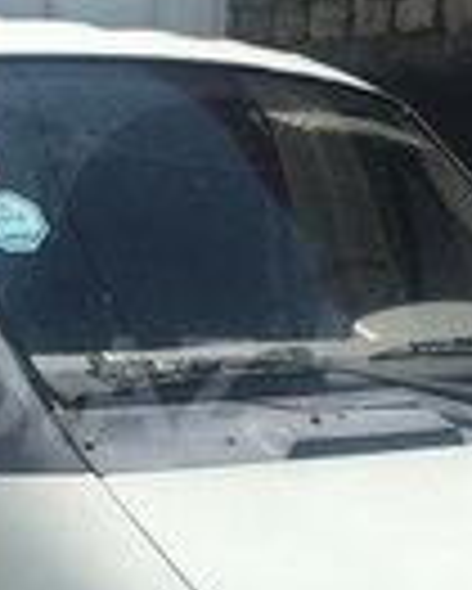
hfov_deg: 14.0
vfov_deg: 17.9
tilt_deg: -2.3
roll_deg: -2.6
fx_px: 1866
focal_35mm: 107
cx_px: -90
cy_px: 387
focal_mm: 4.15
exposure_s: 1/1508
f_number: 2.2
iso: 25
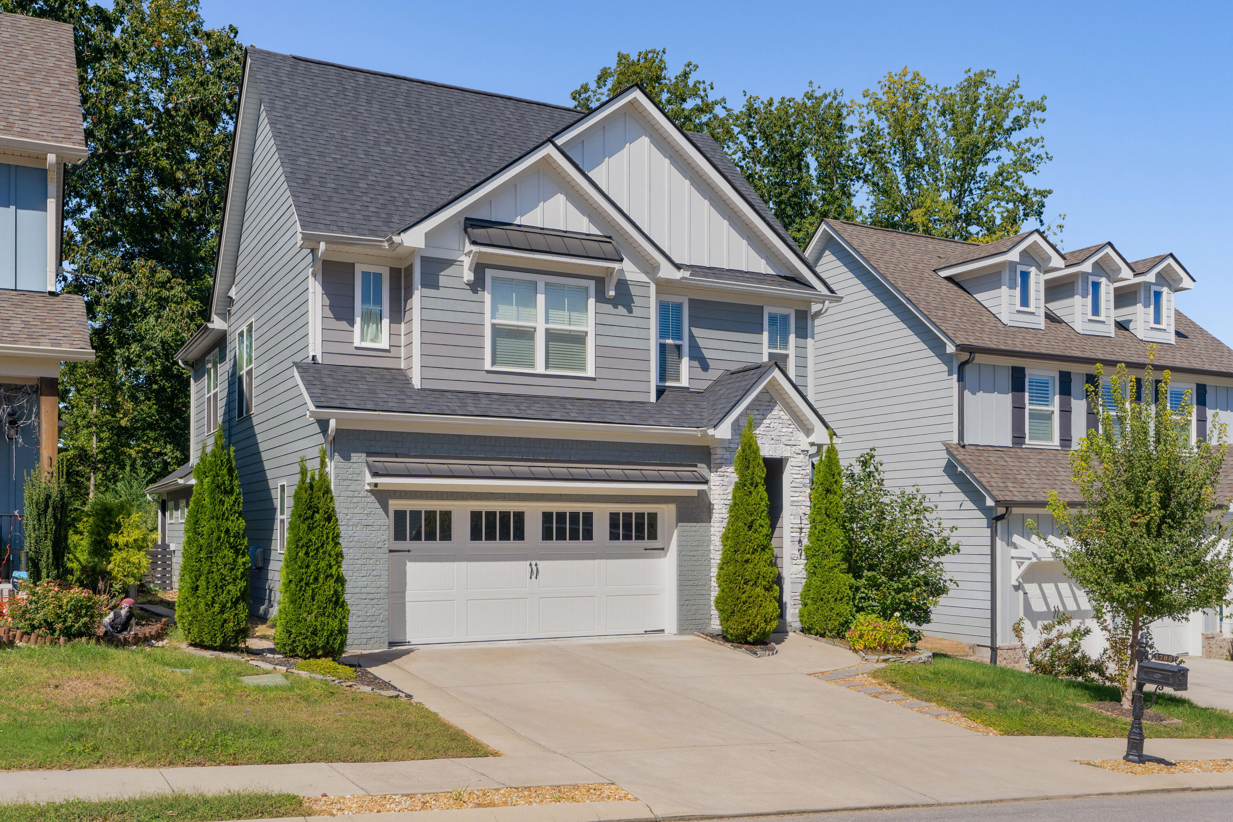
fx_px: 1096
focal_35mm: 32
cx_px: 616
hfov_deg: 58.7
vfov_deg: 41.1
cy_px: 411
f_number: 7.1
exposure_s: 1/1000
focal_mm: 32
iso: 320
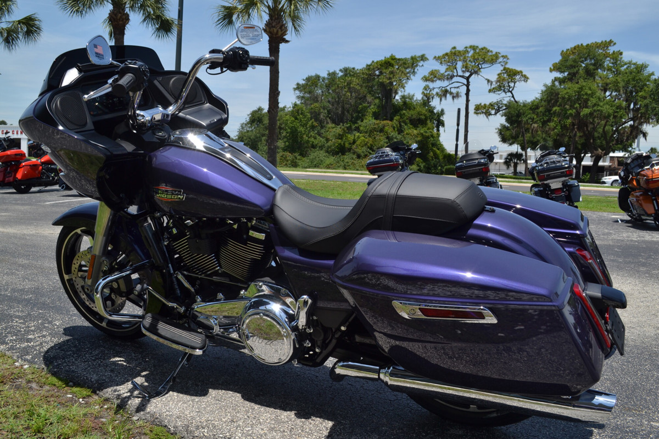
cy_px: 220
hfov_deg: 57.2
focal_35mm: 33
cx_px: 330
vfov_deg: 40.0
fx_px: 604
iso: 100
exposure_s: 1/320
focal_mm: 22
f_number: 9
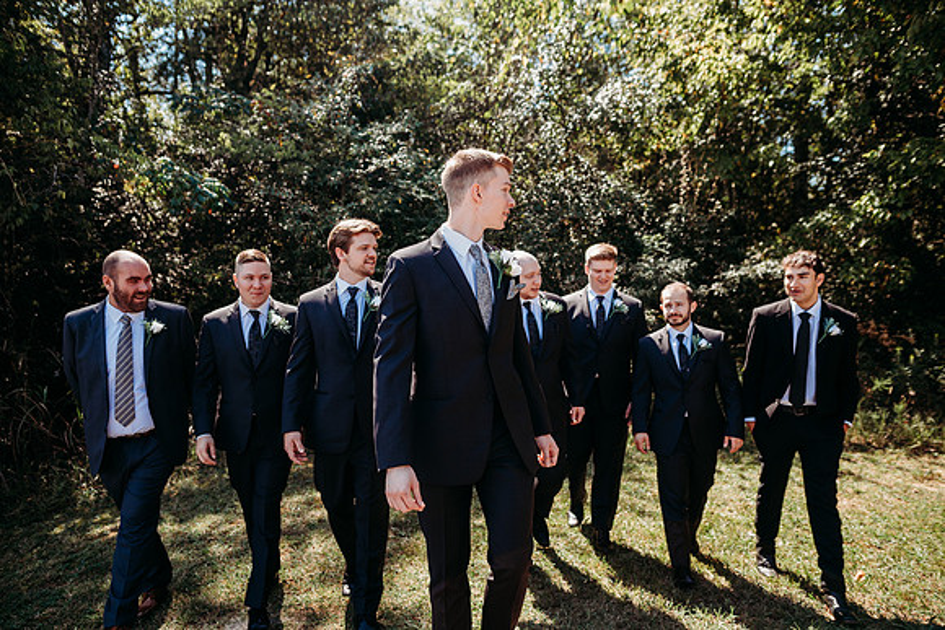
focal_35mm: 24
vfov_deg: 53.2
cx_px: 472
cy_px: 315
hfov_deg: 73.7
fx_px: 630
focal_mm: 24
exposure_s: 1/400
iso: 100
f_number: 2.8
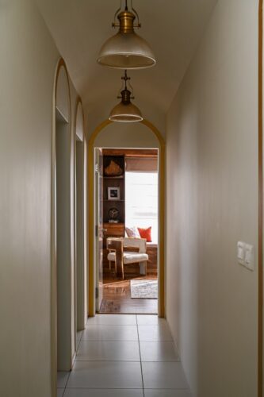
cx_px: 132
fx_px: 440
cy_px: 198
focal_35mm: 40
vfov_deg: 48.5
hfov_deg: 33.4
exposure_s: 1/6
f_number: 8
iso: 100
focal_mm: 40
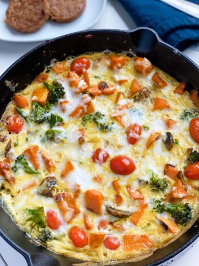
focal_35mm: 53
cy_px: 134
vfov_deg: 36.2
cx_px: 98
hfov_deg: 27.5
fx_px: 406
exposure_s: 1/120
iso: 64
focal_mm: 6
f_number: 2
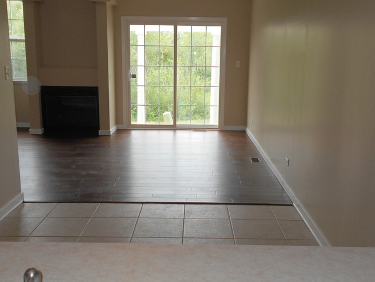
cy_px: 141
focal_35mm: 37
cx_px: 188
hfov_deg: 50.1
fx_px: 401
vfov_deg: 38.7
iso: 80
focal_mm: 6.7
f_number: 3.9
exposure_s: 1/80
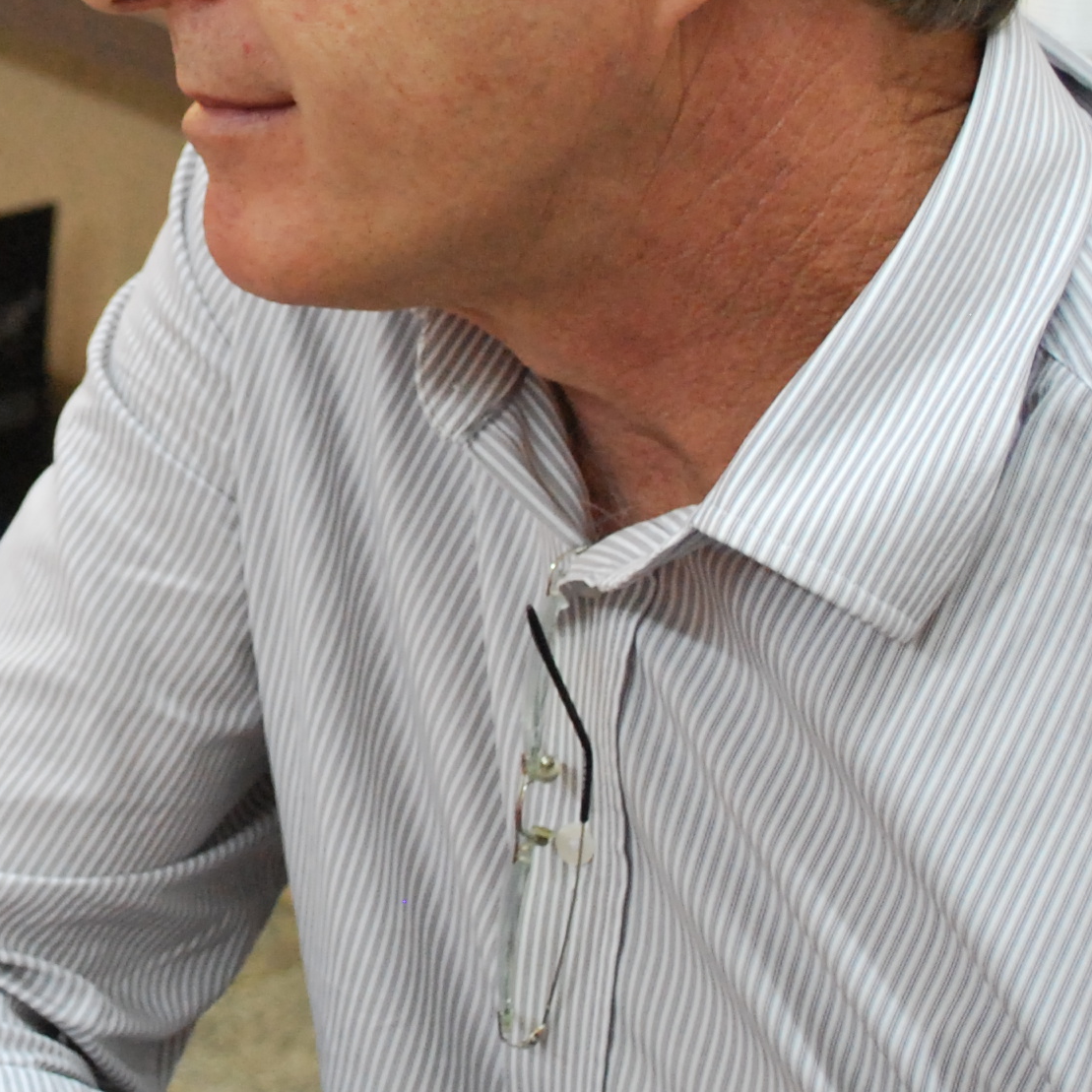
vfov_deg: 16.2
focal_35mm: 107
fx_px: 3819
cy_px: 305
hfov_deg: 15.7
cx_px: -192
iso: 800
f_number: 4.2
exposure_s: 1/30
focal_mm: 24
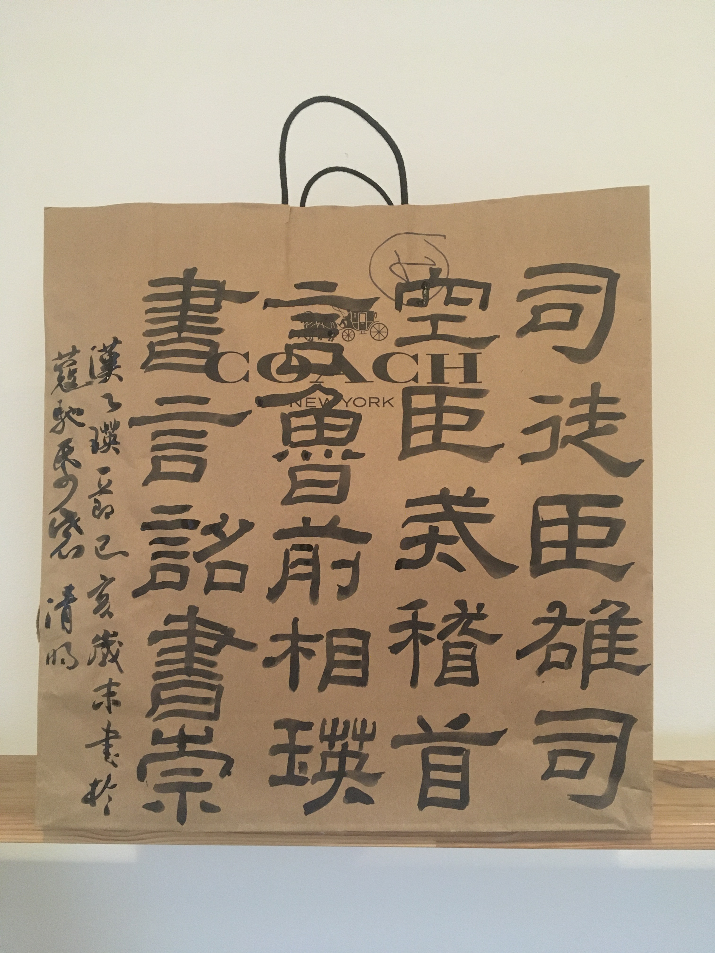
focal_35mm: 29
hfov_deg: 48.2
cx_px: 358
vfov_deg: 61.7
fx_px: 799
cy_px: 476
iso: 200
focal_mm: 4.15
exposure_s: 1/20
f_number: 2.2
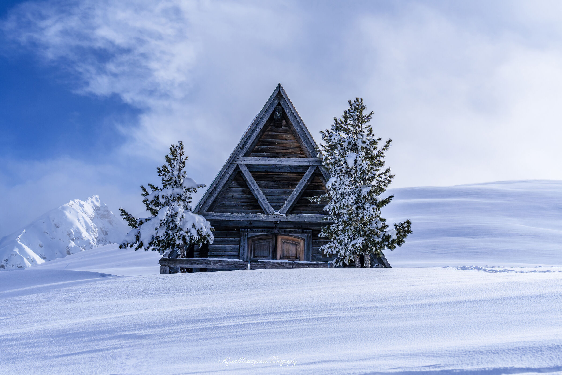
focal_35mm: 64
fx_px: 999
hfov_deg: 31.4
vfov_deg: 21.2
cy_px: 188
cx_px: 281
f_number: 7.1
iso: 320
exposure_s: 1/2000
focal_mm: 64
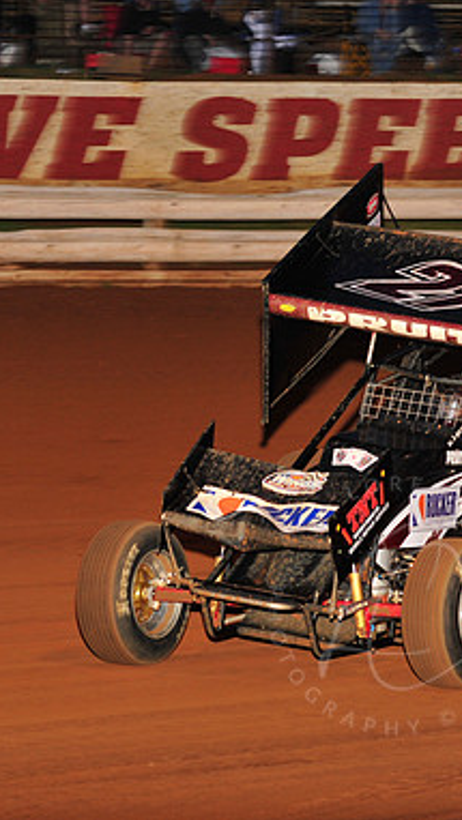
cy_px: 408
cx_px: 395
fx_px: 3875
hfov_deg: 6.8
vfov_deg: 12.1
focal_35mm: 178
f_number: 5.6
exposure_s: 1/320
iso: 1000
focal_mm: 112
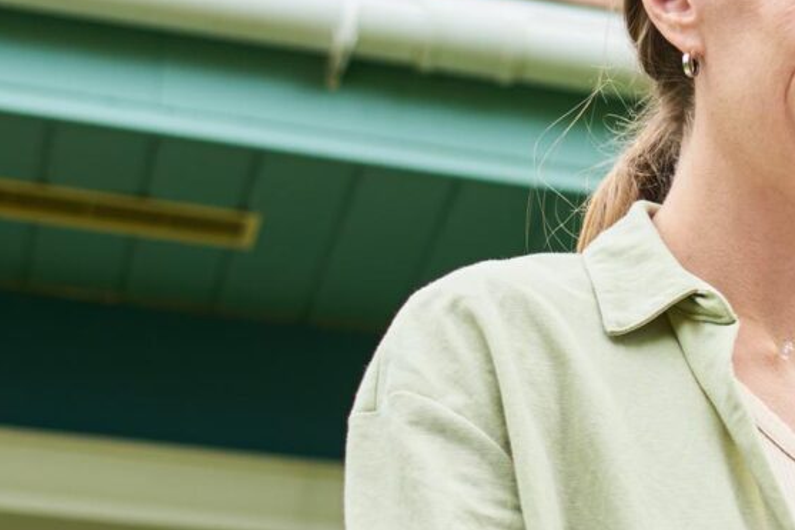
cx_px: 1619
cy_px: 699
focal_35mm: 161
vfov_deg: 8.4
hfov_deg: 11.4
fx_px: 3554
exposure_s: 1/400
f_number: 3.5
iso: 125
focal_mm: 35
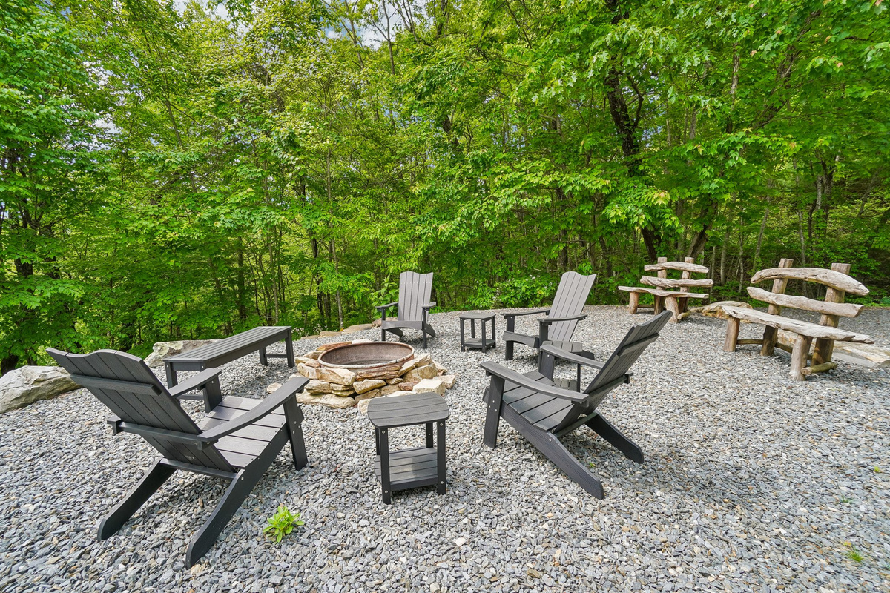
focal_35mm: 15
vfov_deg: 77.3
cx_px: 445
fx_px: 371
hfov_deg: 100.4
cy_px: 296
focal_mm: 10
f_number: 8
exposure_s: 1/40
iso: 100
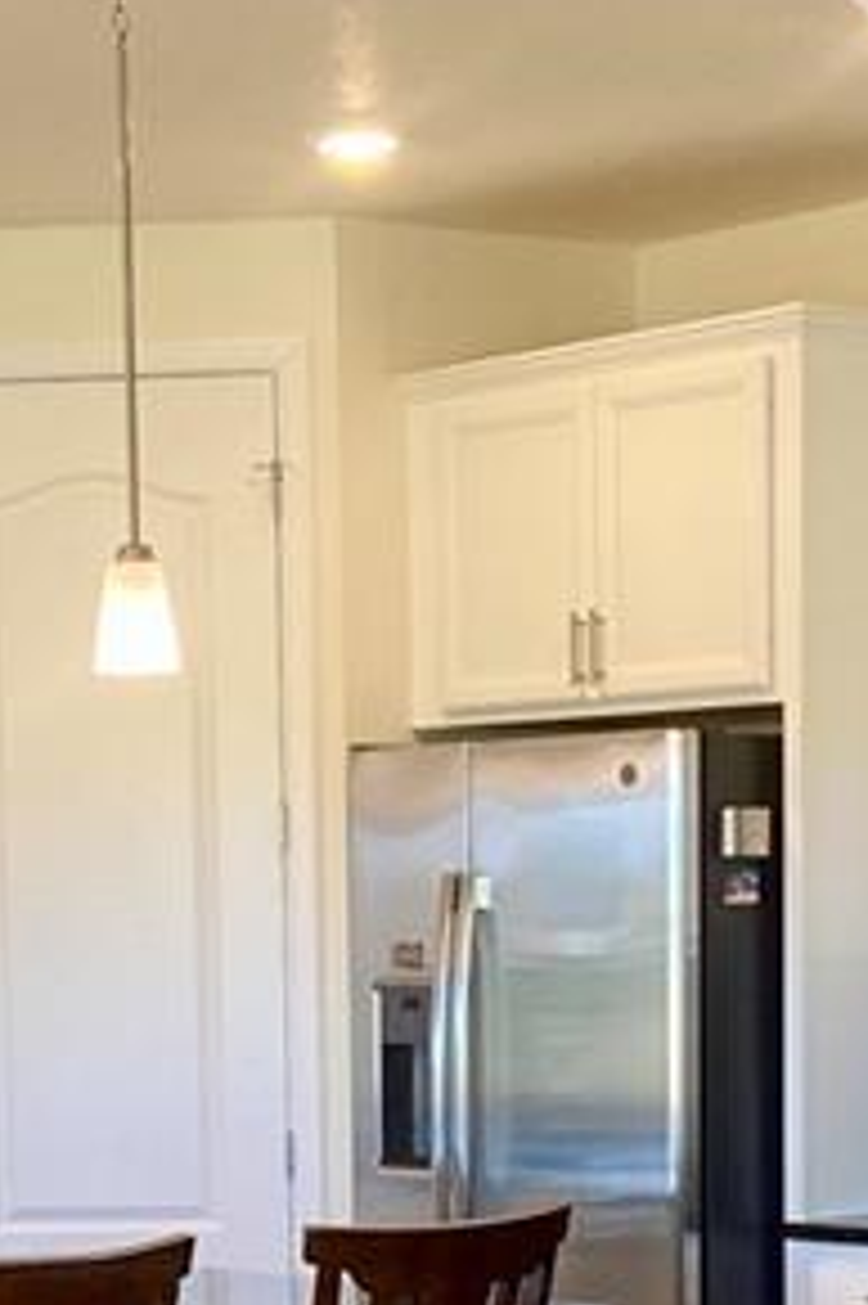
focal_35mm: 112
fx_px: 4055
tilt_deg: -5.7
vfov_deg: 17.7
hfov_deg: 12.2
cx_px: 207
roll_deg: +1.6
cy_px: 1382
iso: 80
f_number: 1.8
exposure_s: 1/60
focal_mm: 4.25
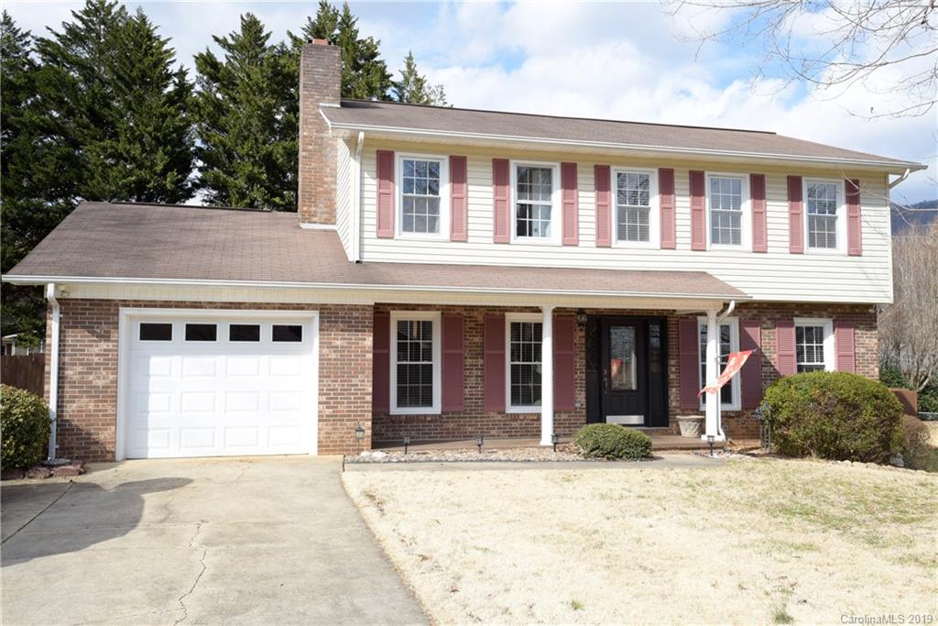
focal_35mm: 32
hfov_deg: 58.7
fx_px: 834
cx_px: 469
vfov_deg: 41.1
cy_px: 313
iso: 100
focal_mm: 32
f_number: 11
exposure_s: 1/60
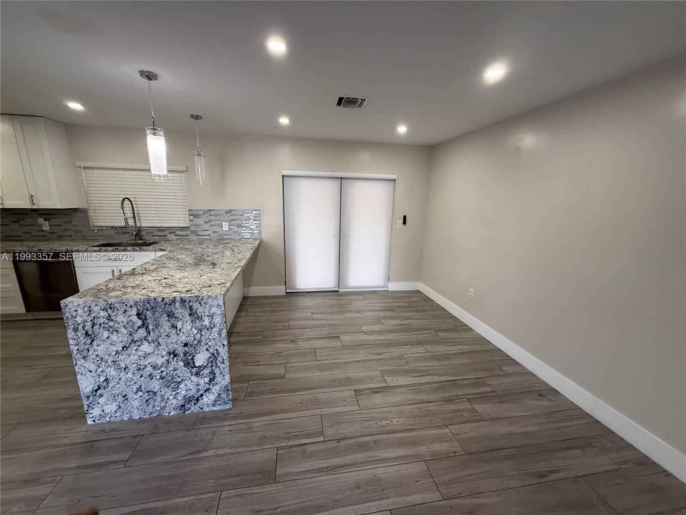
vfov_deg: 85.7
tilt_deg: -11.7
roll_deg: -3.3
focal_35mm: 14
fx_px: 277
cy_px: 258
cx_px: 343
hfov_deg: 102.1
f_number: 2.2
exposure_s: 1/120
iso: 200
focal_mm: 2.22
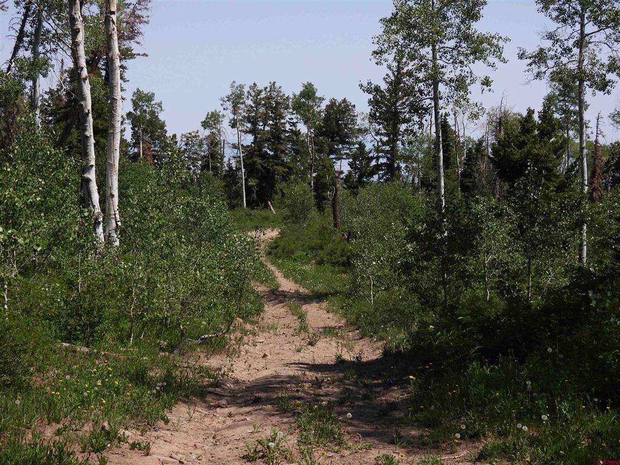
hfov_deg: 34.9
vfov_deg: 26.6
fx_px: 985
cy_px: 232
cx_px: 310
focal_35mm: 55
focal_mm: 9.8
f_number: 3.5
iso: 100
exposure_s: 1/1600
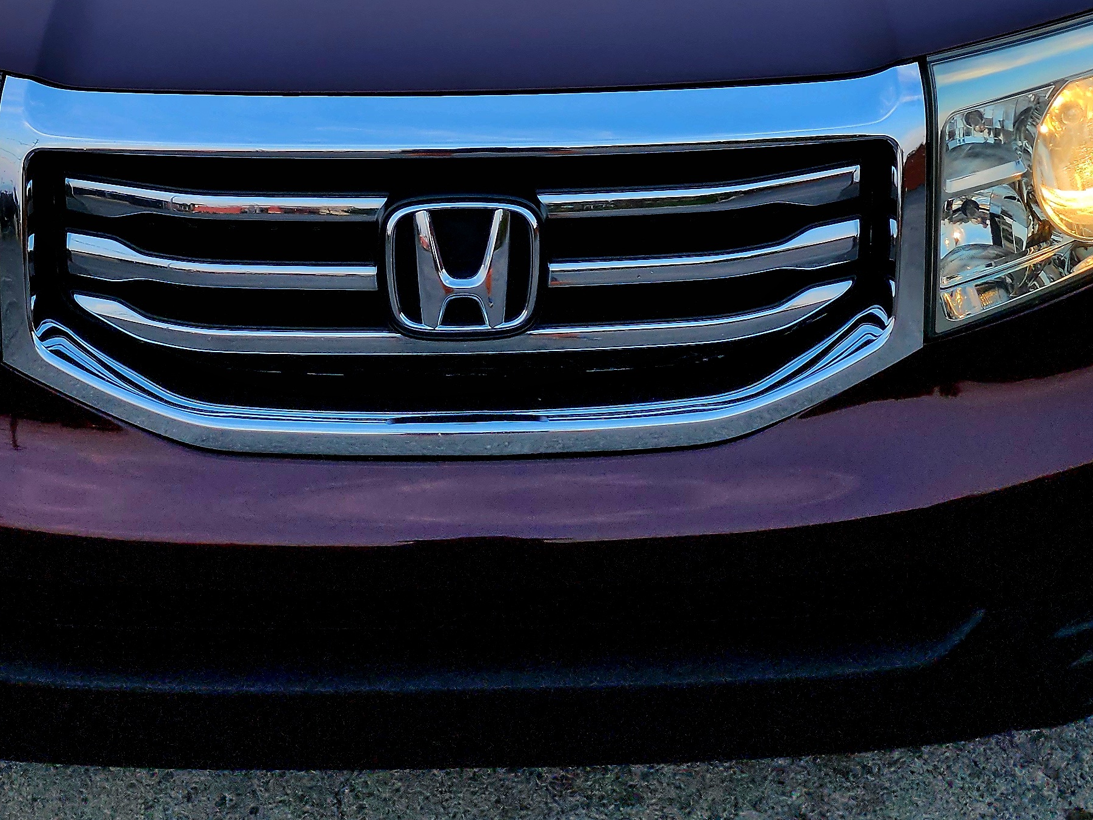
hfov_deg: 37.5
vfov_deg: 23.8
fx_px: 1610
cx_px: 493
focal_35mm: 51
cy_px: -340
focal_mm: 6.4
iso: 25
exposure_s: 1/182
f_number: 1.8
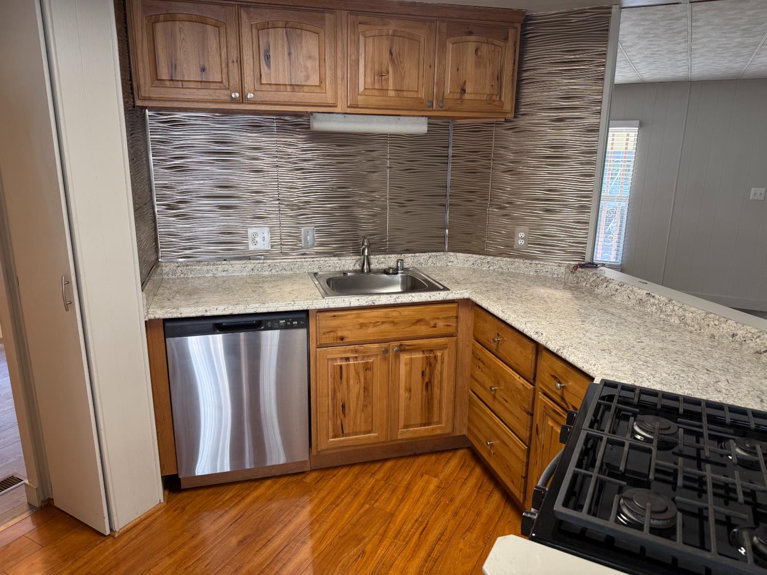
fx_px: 532
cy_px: 288
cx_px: 384
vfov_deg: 56.8
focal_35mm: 24
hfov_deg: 71.6
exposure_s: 1/60
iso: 125
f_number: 1.78
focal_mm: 6.76
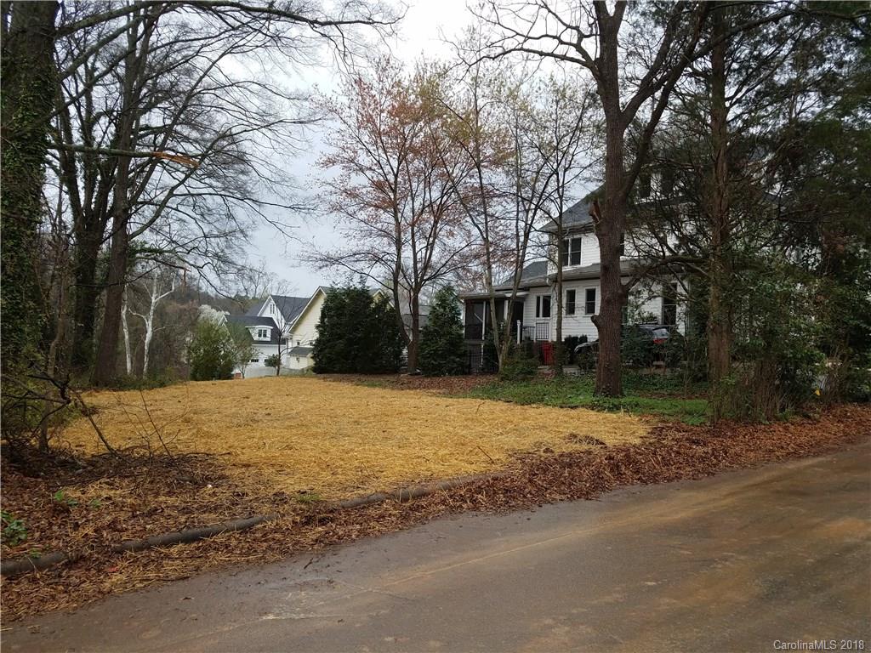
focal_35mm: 26
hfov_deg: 67.3
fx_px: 654
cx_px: 436
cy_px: 326
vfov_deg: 53.1
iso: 50
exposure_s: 1/730
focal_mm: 4.2
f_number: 1.7
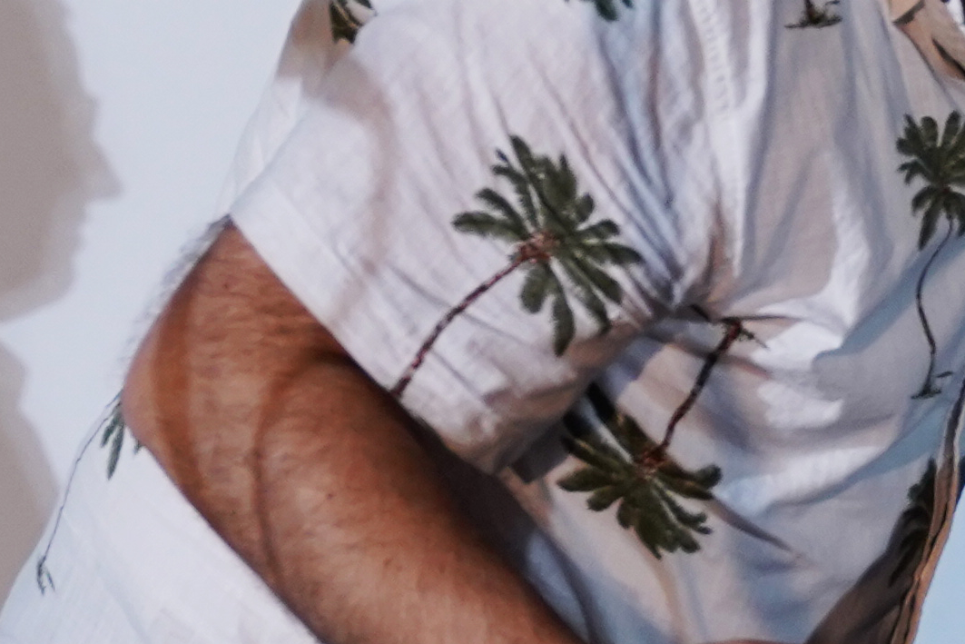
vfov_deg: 6.5
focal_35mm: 211
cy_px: 124
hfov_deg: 9.6
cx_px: 1086
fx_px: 5656
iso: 1600
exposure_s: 1/160
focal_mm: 38.3
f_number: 2.8
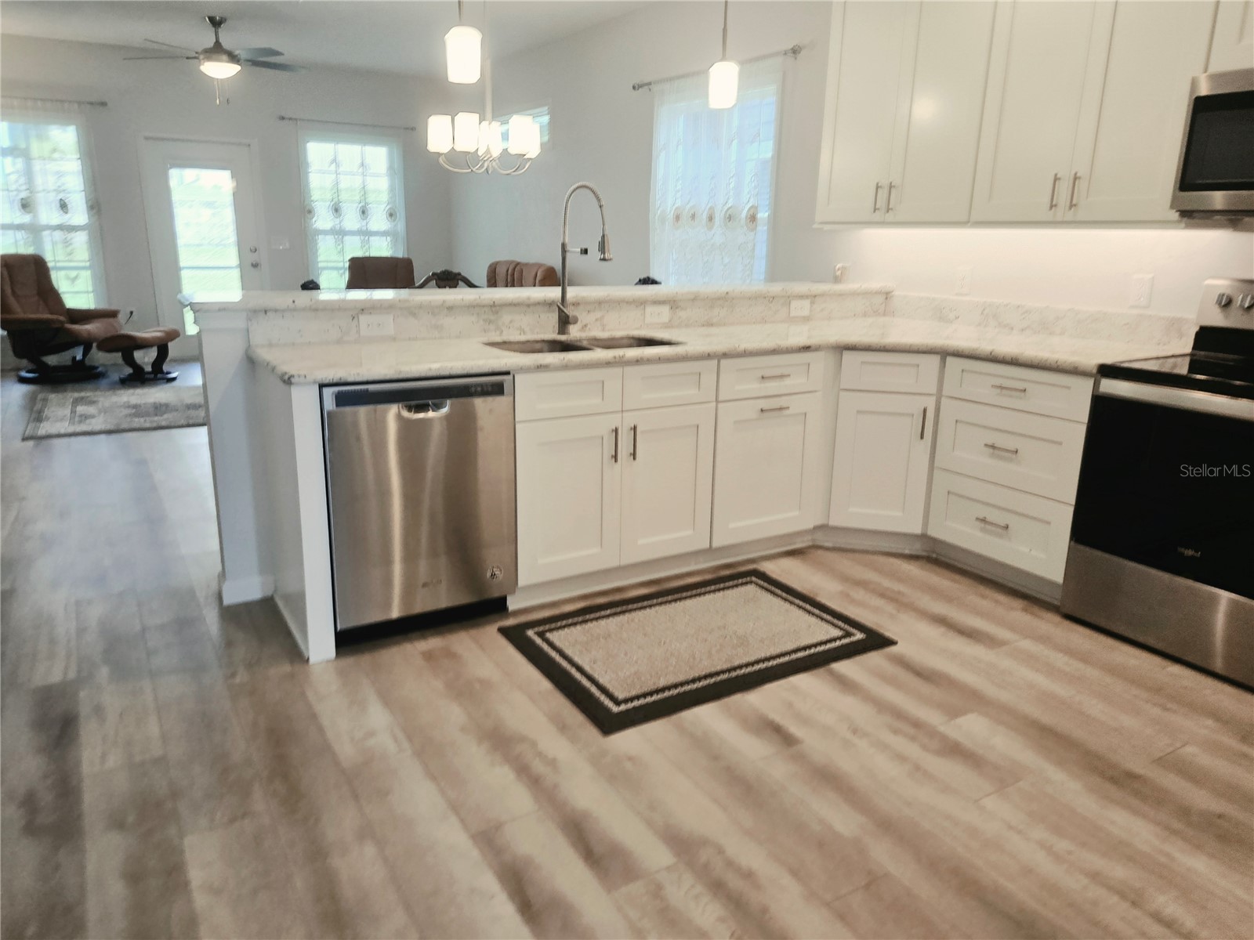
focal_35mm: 23
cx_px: 627
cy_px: 470
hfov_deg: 73.9
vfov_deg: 58.9
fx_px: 833
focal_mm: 5.4
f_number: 1.8
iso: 160
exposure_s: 1/120
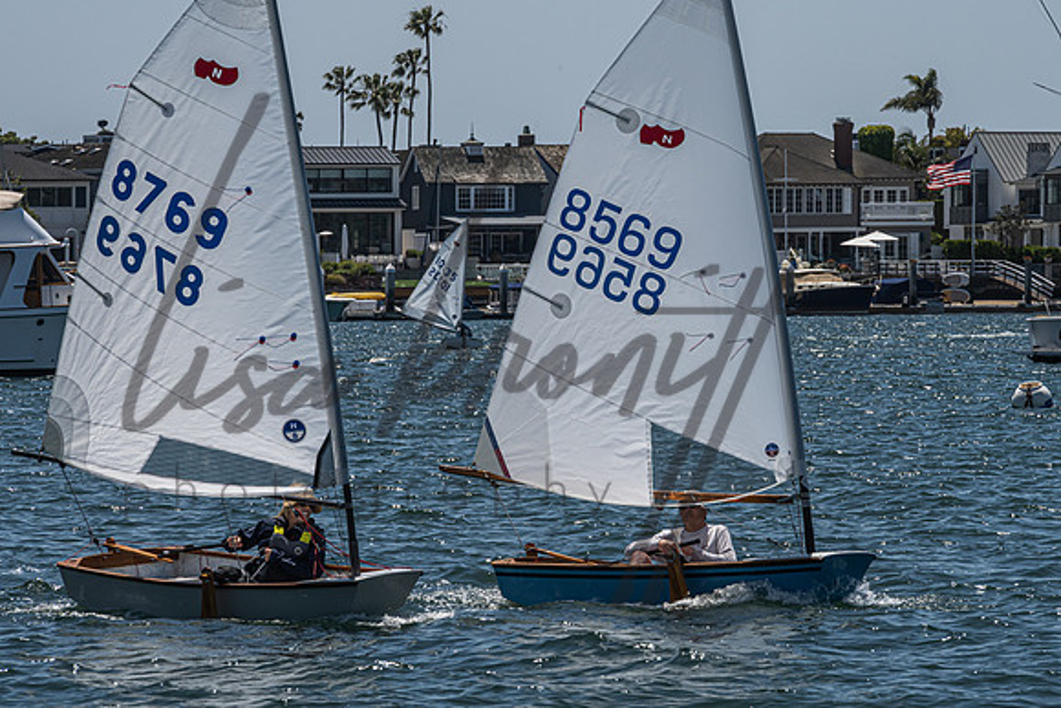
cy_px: 280
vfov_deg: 5.3
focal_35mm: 261
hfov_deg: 7.9
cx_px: 597
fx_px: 7682
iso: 250
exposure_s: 1/500
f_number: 18
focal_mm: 200
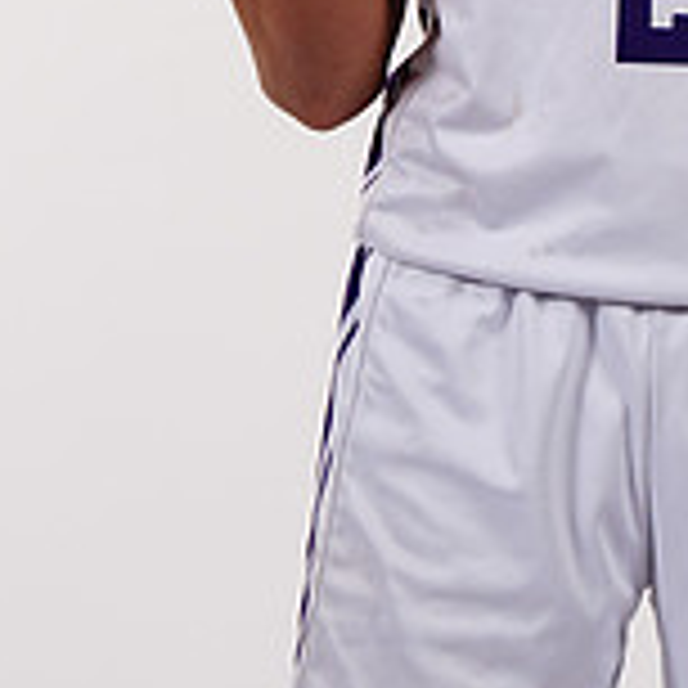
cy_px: -270
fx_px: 13402
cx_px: 591
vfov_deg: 2.9
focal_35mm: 596
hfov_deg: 2.9
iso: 200
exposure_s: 1/500
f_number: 9
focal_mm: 185
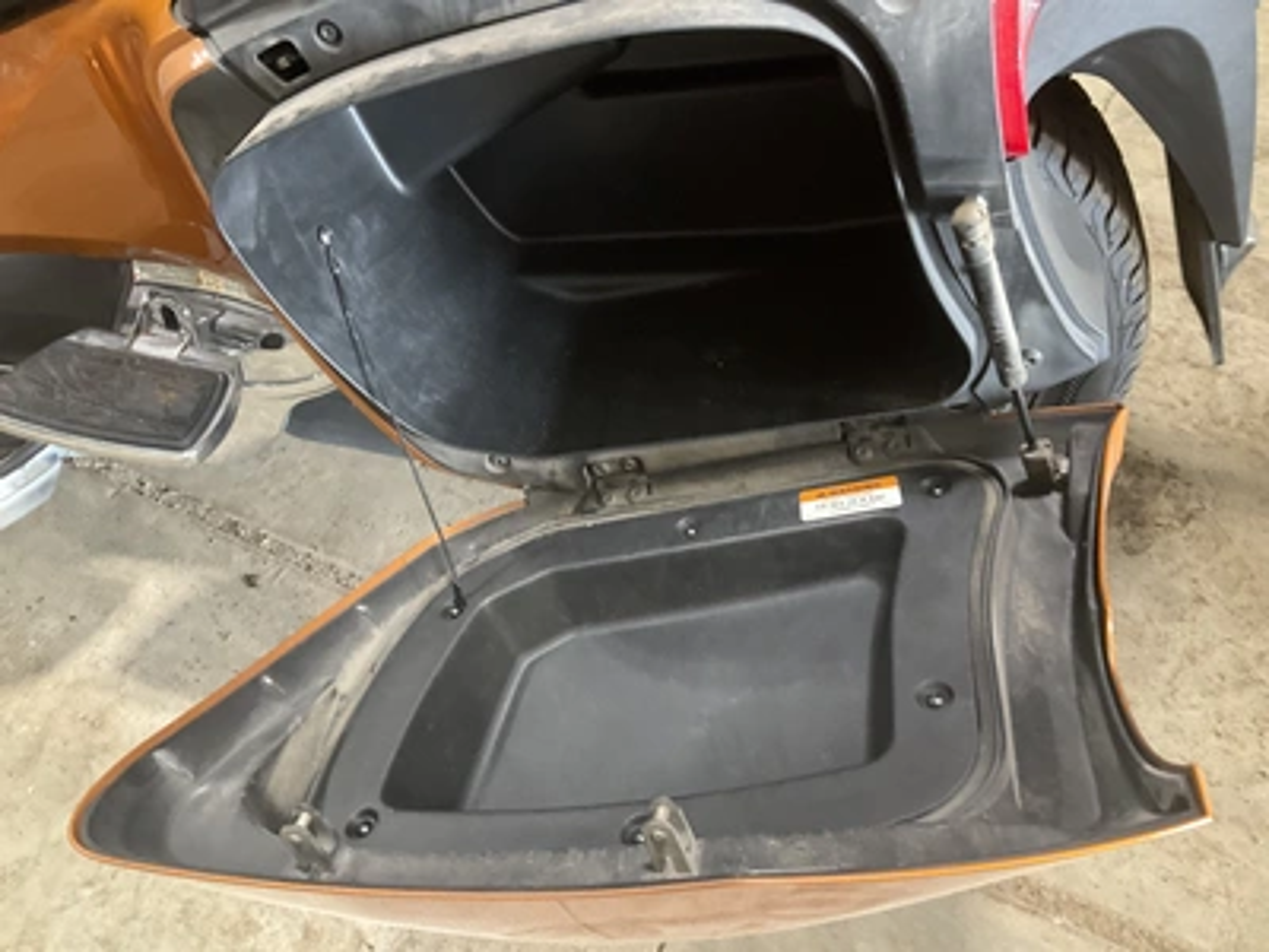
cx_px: 634
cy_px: 476
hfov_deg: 61.7
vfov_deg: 48.2
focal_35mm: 29
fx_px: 1063
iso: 320
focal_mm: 3
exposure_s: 1/51
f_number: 1.8
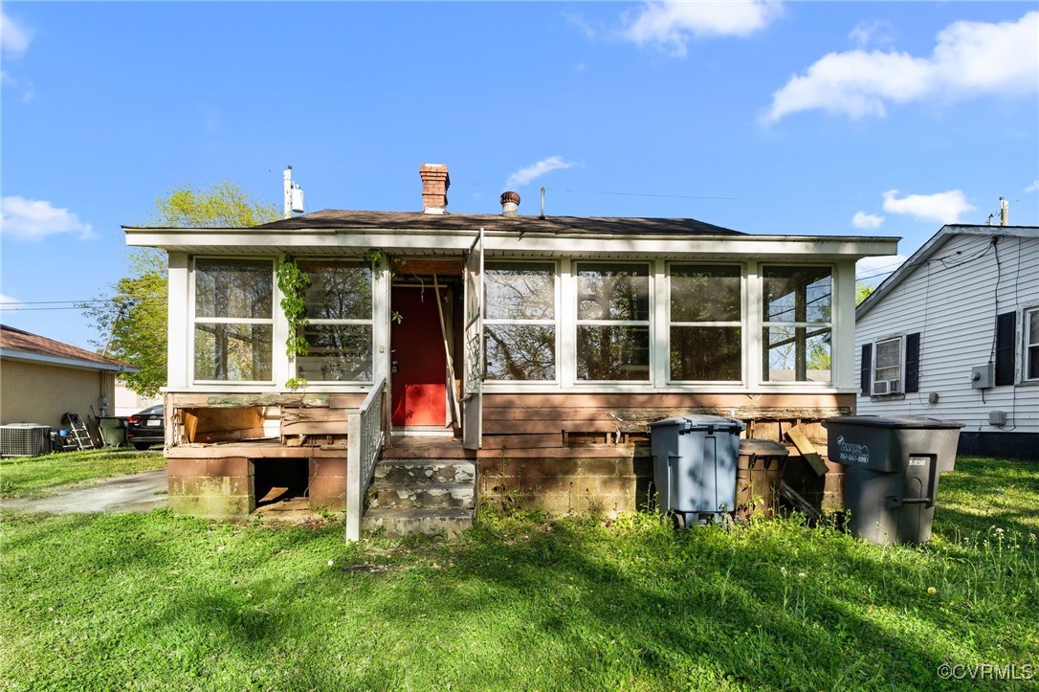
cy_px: 346
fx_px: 467
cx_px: 520
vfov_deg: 73.0
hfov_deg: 96.1
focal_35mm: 16
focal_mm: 16.2
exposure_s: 1/1000
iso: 1000
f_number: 7.1
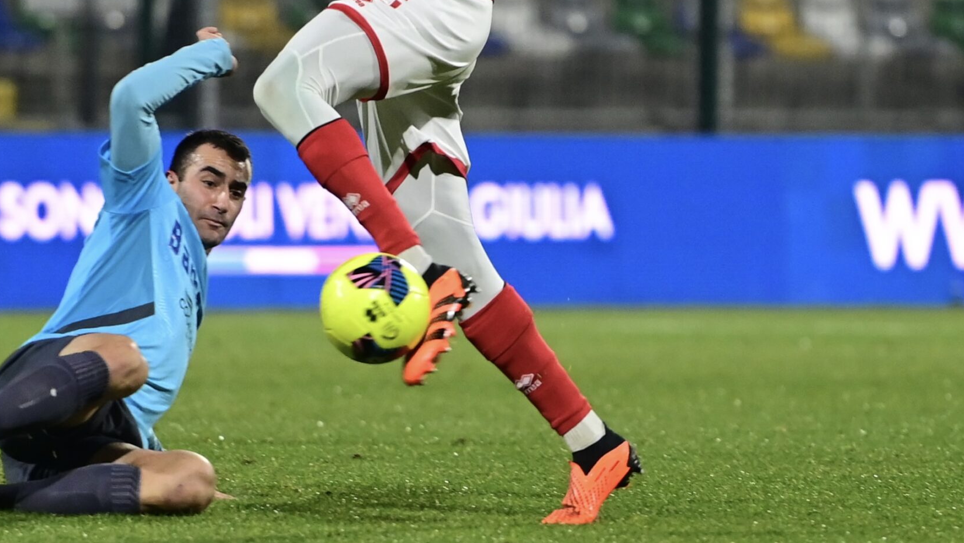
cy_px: 88
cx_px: 312
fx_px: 8308
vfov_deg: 3.7
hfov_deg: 6.6
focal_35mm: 325
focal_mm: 200
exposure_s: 1/1000
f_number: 2.8
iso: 2200
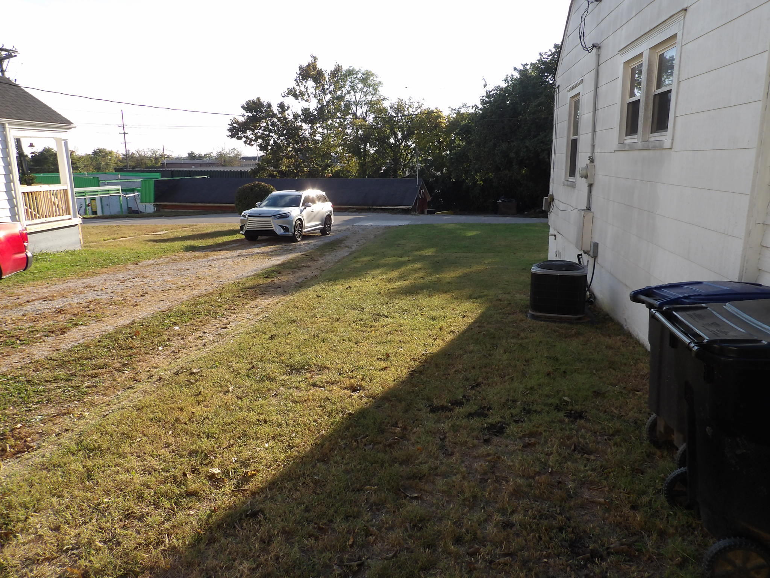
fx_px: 534
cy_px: 289
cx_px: 385
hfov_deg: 71.6
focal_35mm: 24
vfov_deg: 56.8
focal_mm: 4.3
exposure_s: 1/444
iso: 100
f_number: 3.2
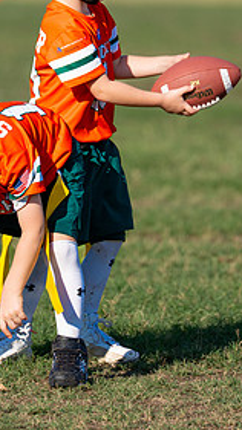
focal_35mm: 563
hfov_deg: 2.2
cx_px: 90
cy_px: 103
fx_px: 6425
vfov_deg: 3.8
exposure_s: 1/4000
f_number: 2.8
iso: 160
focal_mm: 200
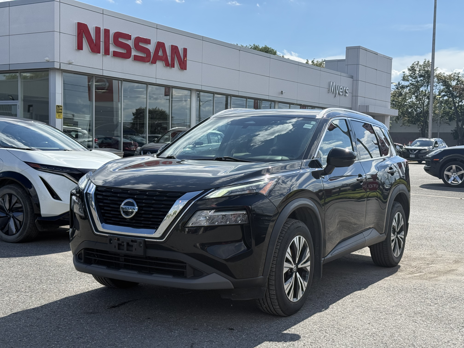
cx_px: 232
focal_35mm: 48
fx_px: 643
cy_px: 174
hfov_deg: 39.7
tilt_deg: -2.4
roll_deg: -1.5
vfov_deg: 30.3
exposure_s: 1/4587
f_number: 1.78
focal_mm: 6.76
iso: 64
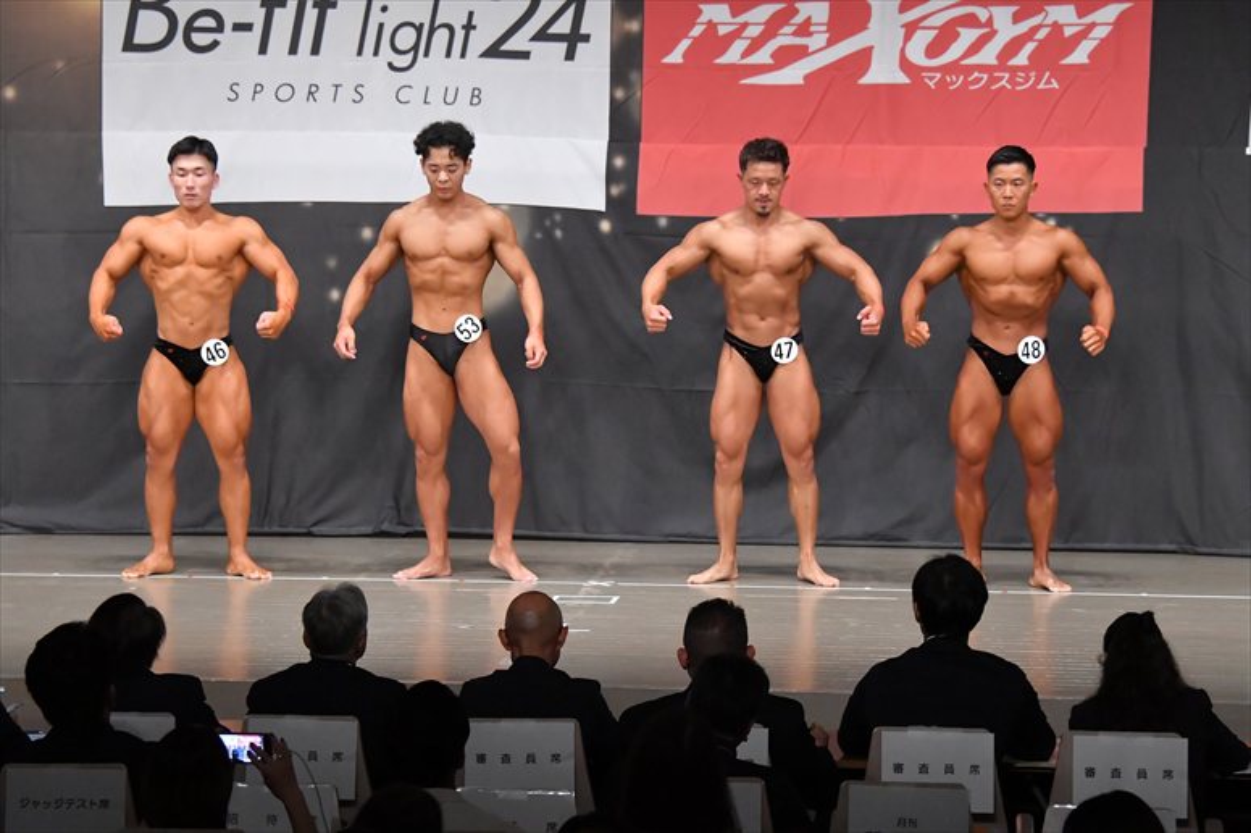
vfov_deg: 9.9
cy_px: 416
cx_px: 626
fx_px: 4793
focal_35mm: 138
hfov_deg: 14.9
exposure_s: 1/400
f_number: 5.6
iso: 6400
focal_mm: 92
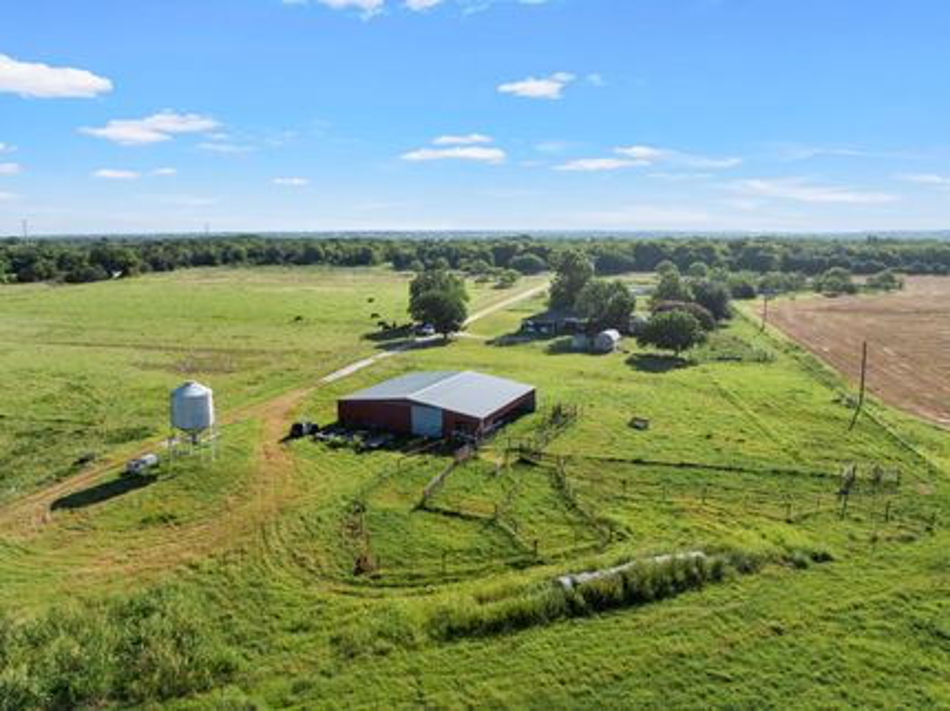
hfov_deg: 71.6
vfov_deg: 56.8
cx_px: 475
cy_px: 356
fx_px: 658
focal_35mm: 24
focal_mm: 12.29
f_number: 2.8
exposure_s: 1/4000
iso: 220
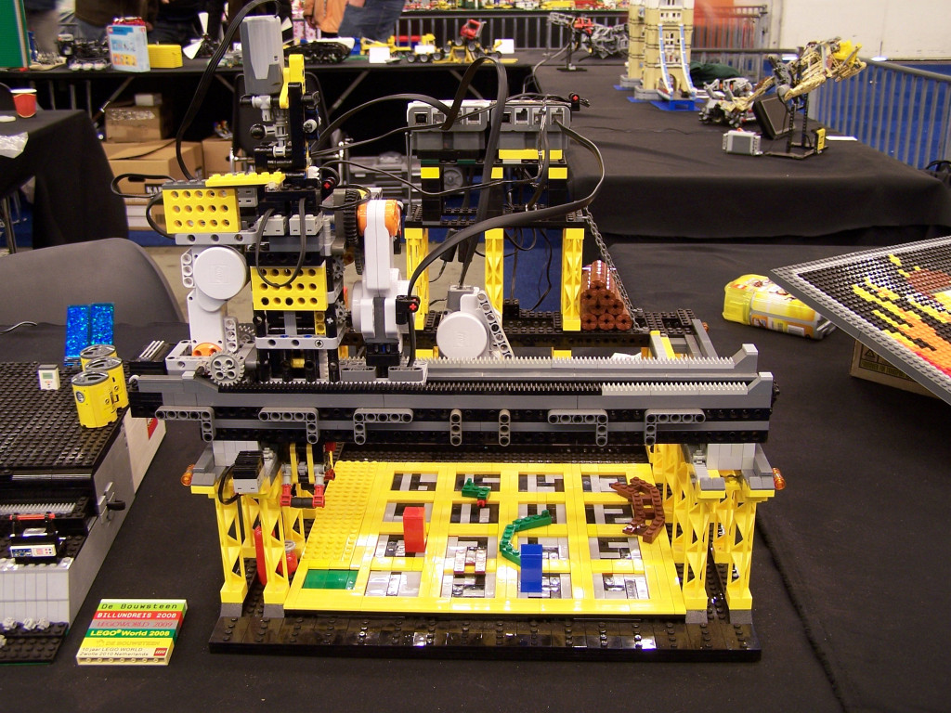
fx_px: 1044
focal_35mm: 38
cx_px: 476
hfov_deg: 49.0
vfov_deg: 37.7
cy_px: 356
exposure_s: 1/2
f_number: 2.8
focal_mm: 6.3
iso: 80
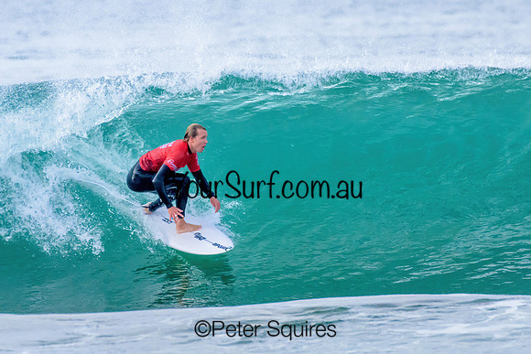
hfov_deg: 1.8
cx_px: 258
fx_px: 16691
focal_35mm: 1131
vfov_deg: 1.2
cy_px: 154
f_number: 11
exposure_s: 1/3200
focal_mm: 1000
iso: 11400
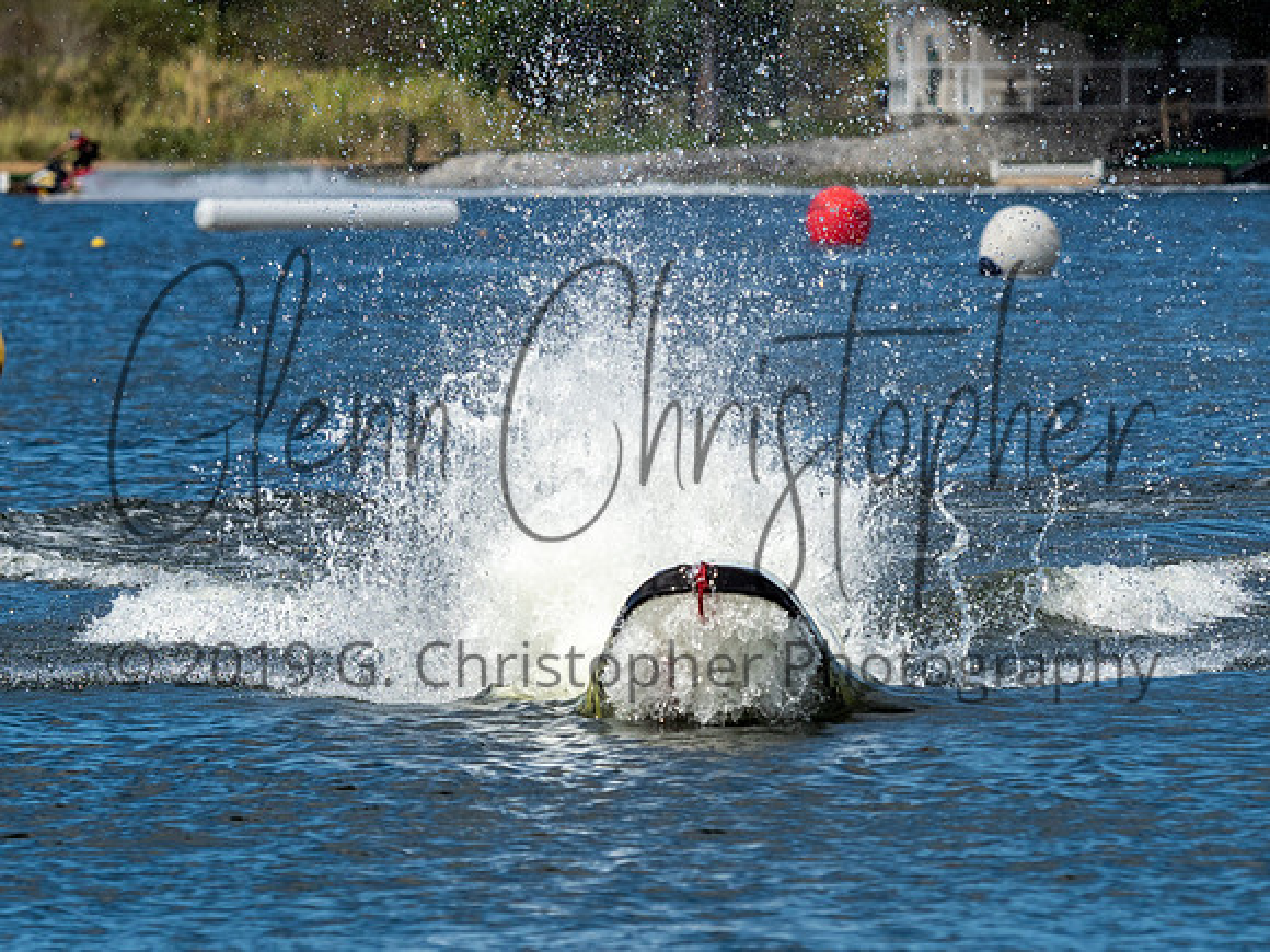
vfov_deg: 3.0
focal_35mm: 496
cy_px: 505
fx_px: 18211
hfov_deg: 4.0
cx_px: 733
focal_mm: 150
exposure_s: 1/2500
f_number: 4
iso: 200
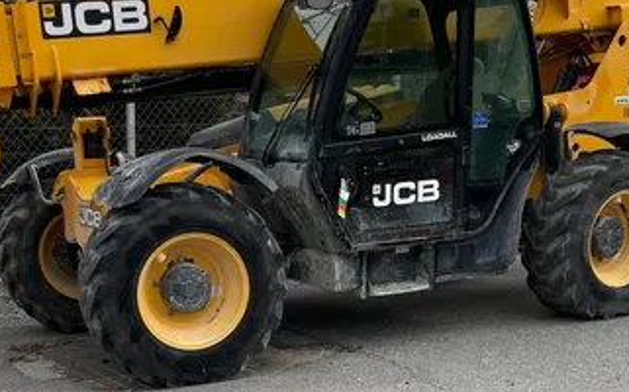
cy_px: 371
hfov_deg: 32.4
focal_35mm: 63
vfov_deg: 20.1
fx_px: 1079
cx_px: 247
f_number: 1.6
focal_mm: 4.2
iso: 50
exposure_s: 1/1618
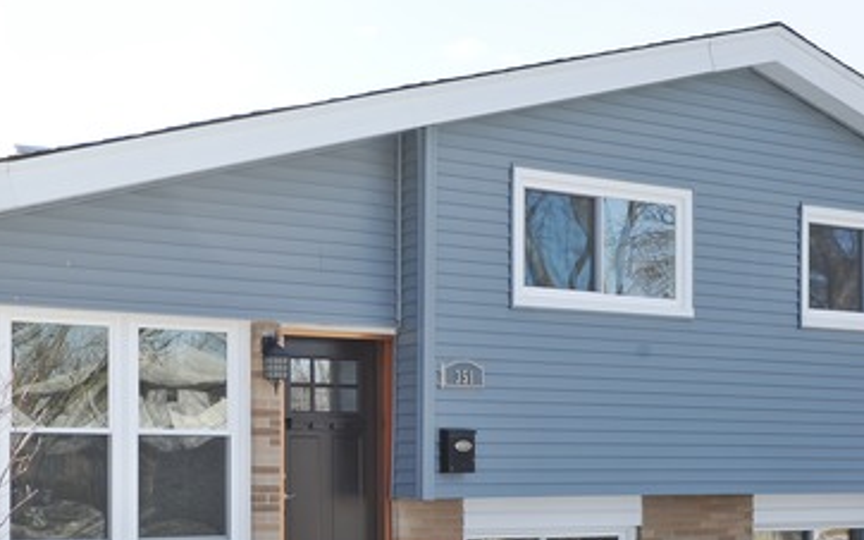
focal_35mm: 63
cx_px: 239
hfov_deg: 32.0
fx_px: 1483
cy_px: 382
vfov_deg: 20.5
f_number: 8
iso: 200
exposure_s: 1/160
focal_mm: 35
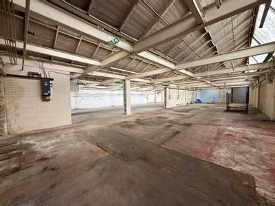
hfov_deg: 102.1
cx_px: 138
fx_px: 111
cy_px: 103
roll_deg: +0.7
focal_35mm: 14
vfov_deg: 85.7
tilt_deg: -4.0
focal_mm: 2.22
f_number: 2.2
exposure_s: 1/99
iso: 100
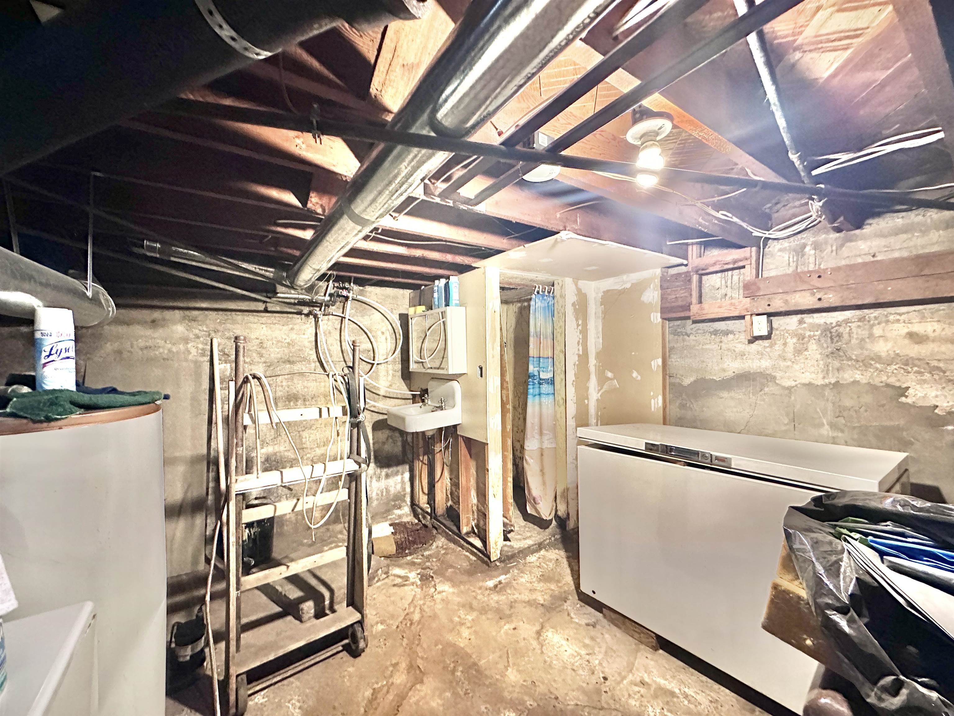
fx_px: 386
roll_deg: +0.3
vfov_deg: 85.7
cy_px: 358
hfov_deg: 102.1
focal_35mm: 14
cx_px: 477
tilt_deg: -0.3
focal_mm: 2.22
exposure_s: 1/40
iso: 1000
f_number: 2.2
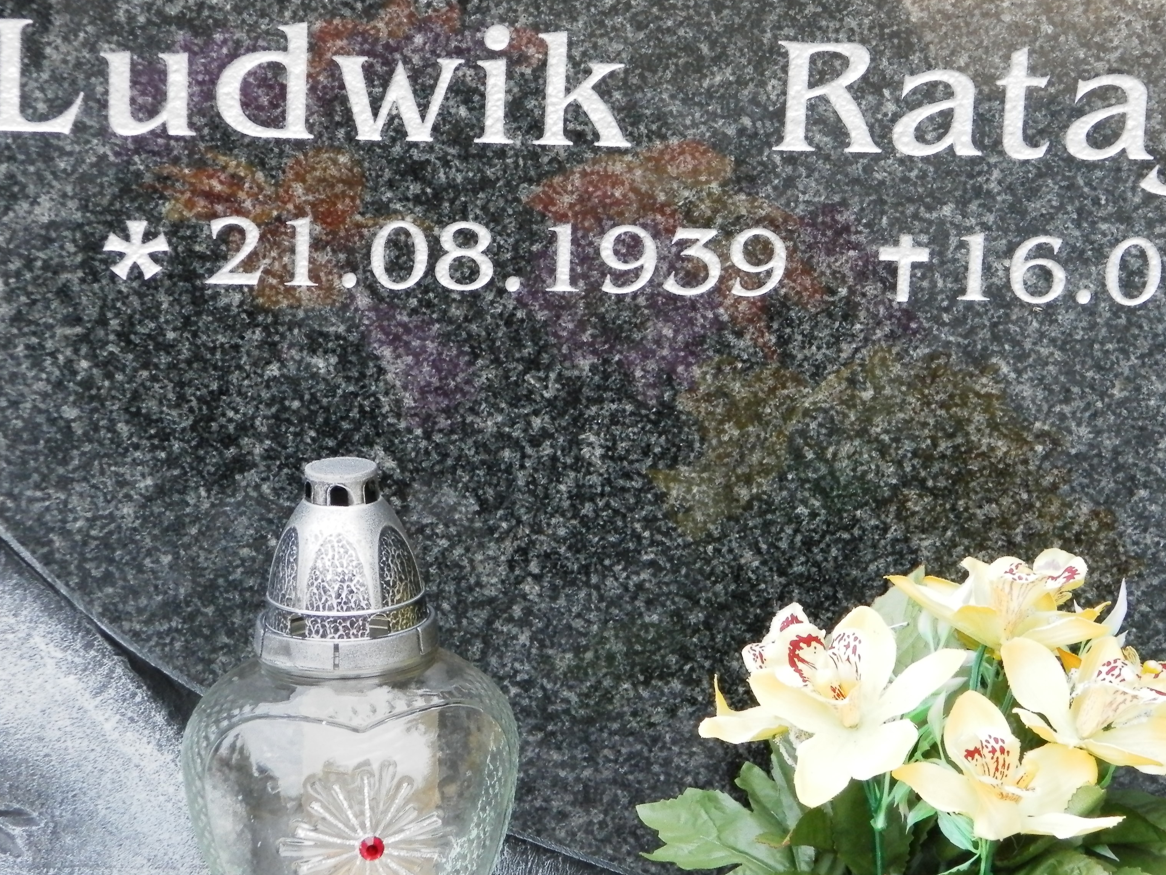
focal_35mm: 160
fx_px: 5390
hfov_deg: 12.3
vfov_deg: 9.3
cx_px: 832
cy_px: 230
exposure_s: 1/80
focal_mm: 19
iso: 200
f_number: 4.5
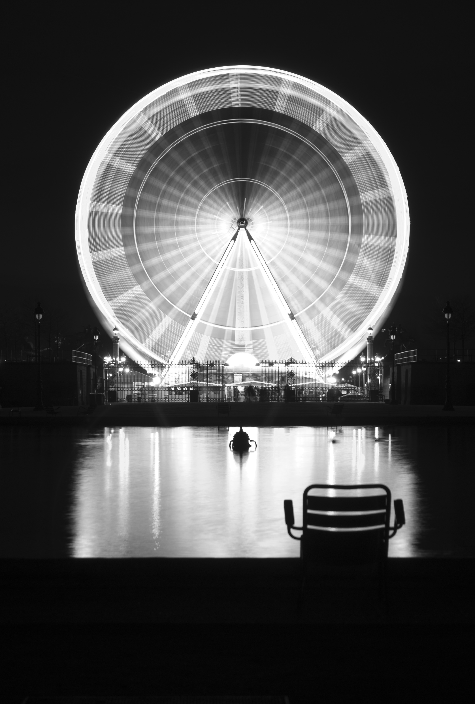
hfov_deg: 16.7
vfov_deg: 24.5
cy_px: 352
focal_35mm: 82
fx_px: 1620
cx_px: 238
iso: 100
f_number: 5.6
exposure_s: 5
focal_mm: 55
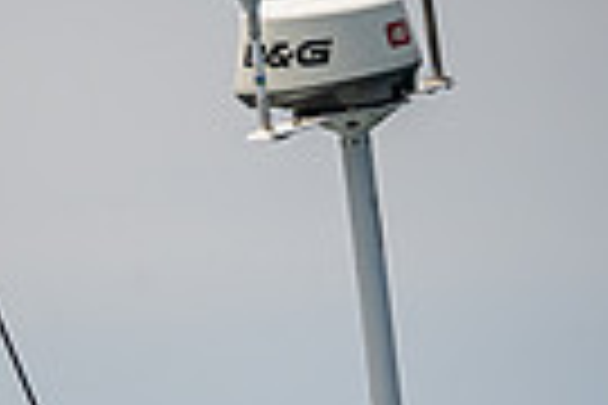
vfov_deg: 1.2
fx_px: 19066
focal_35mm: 1129
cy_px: 785
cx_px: -468
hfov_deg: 1.8
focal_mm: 260
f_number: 8
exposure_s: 1/2500
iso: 500
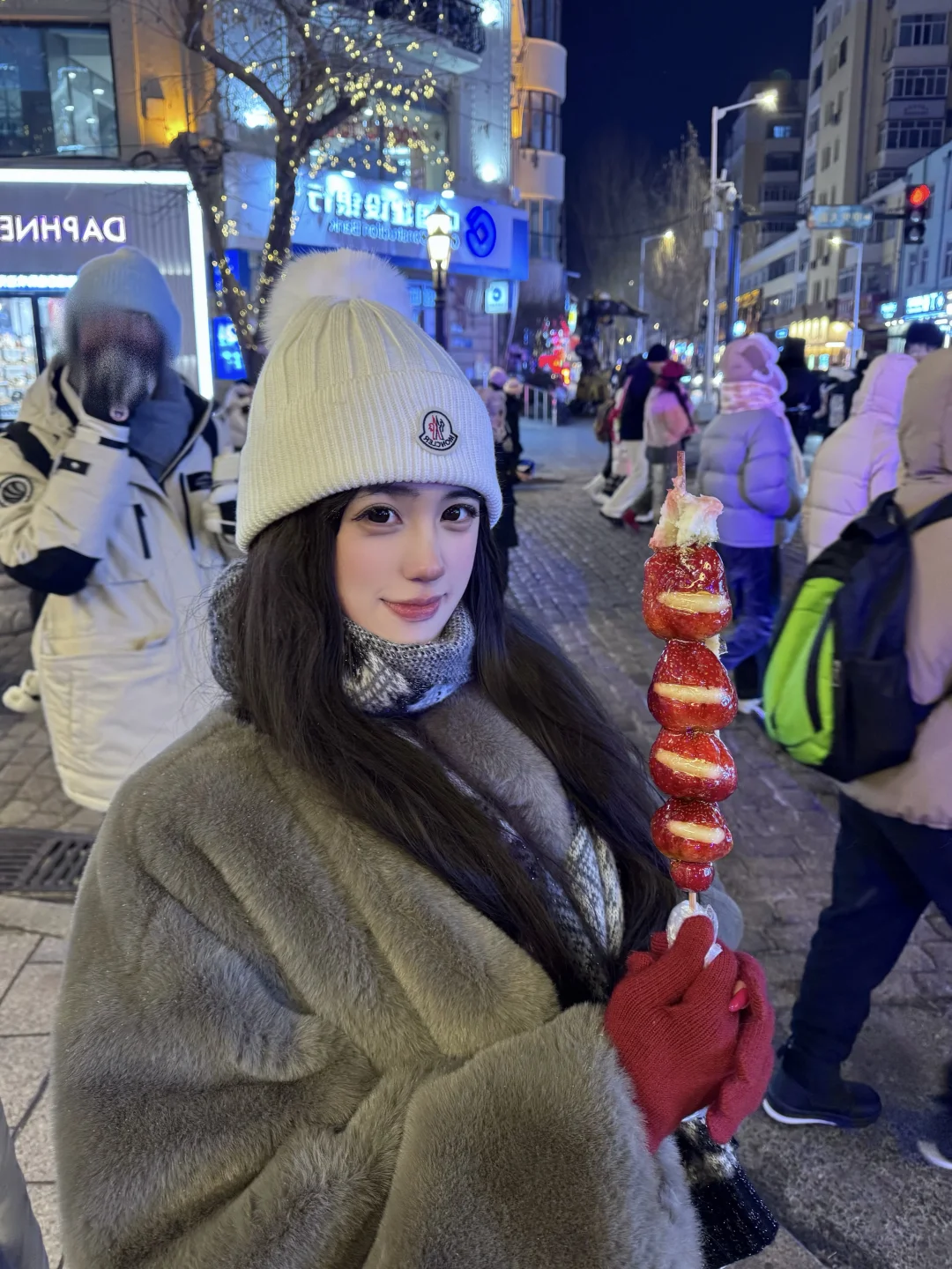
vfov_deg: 71.6
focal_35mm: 24
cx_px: 476
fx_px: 880
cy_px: 634
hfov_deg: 56.8
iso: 250
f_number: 1.78
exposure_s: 1/50
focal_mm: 6.76
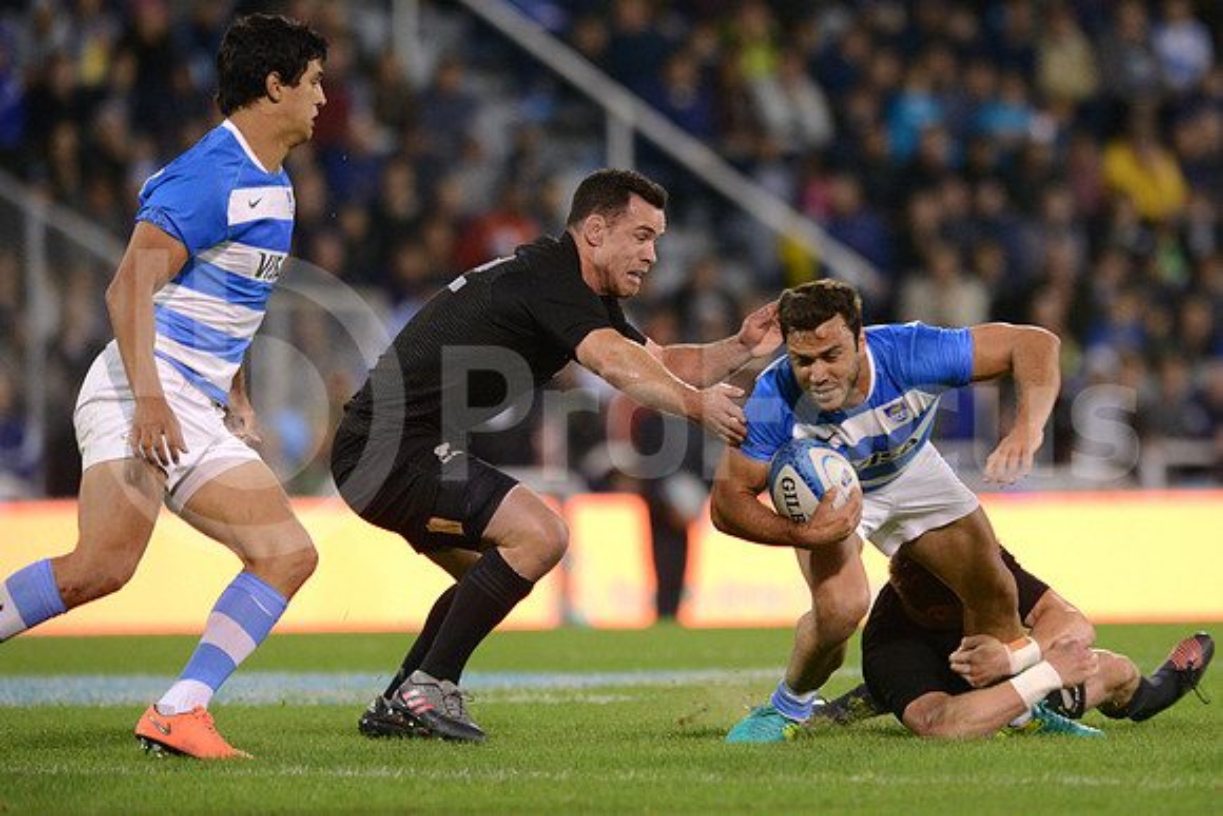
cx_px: 612
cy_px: 408
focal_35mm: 420
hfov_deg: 4.9
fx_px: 14271
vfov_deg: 3.3
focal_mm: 420
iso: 4500
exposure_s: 1/800
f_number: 4
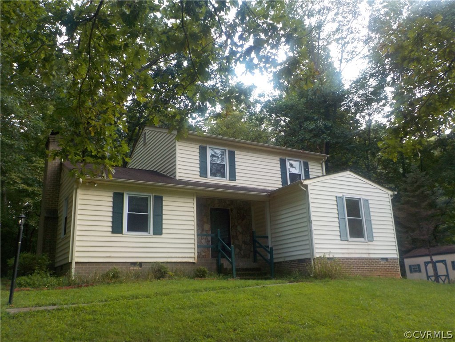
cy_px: 171
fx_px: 394
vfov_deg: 46.8
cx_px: 228
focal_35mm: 30
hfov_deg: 60.0
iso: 180
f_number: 3.3
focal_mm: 4.1
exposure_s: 1/30
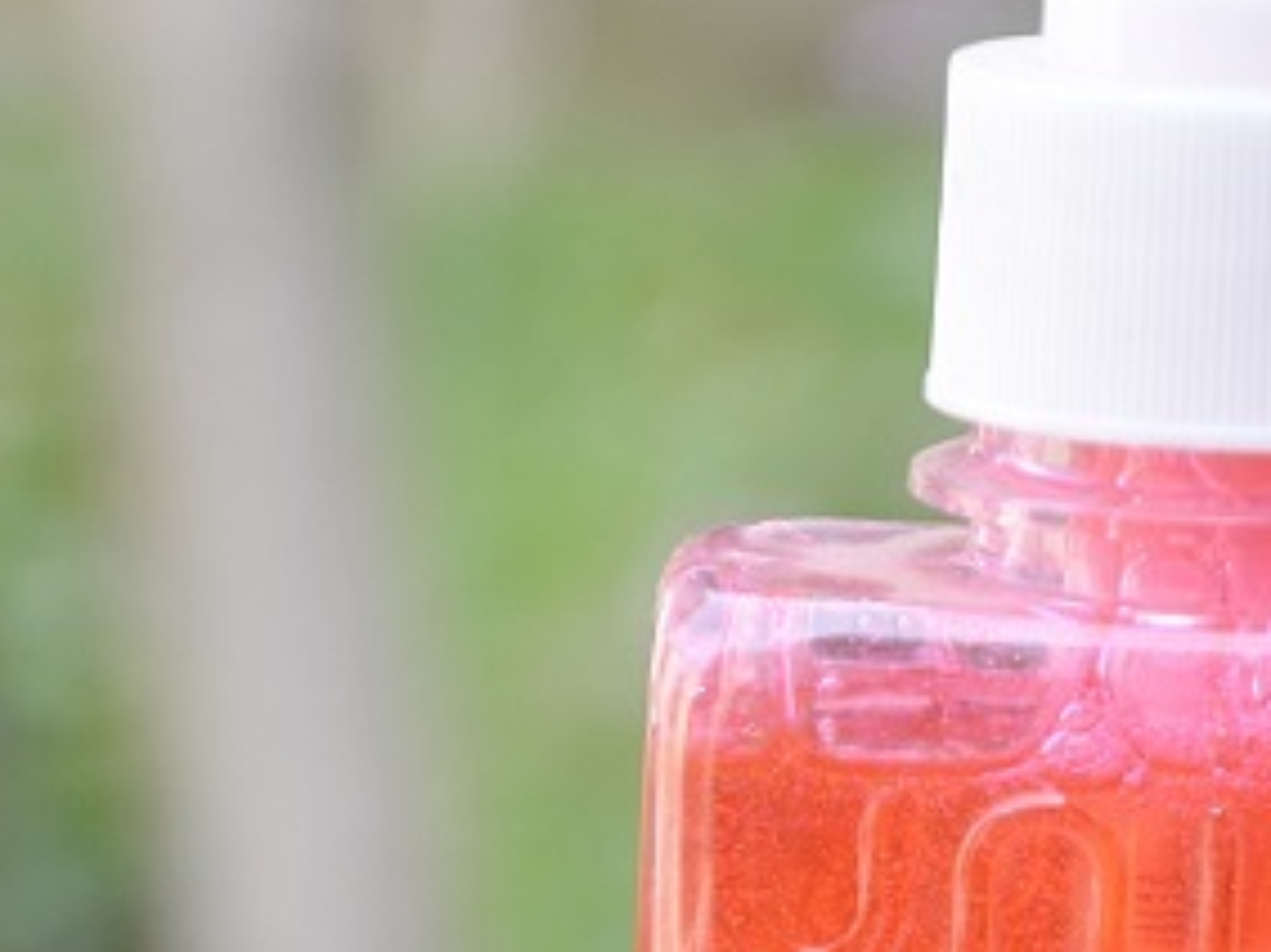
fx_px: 13249
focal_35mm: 361
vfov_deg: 4.1
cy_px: 1459
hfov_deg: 5.5
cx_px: 1082
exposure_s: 1/125
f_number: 5.6
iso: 320
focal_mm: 80
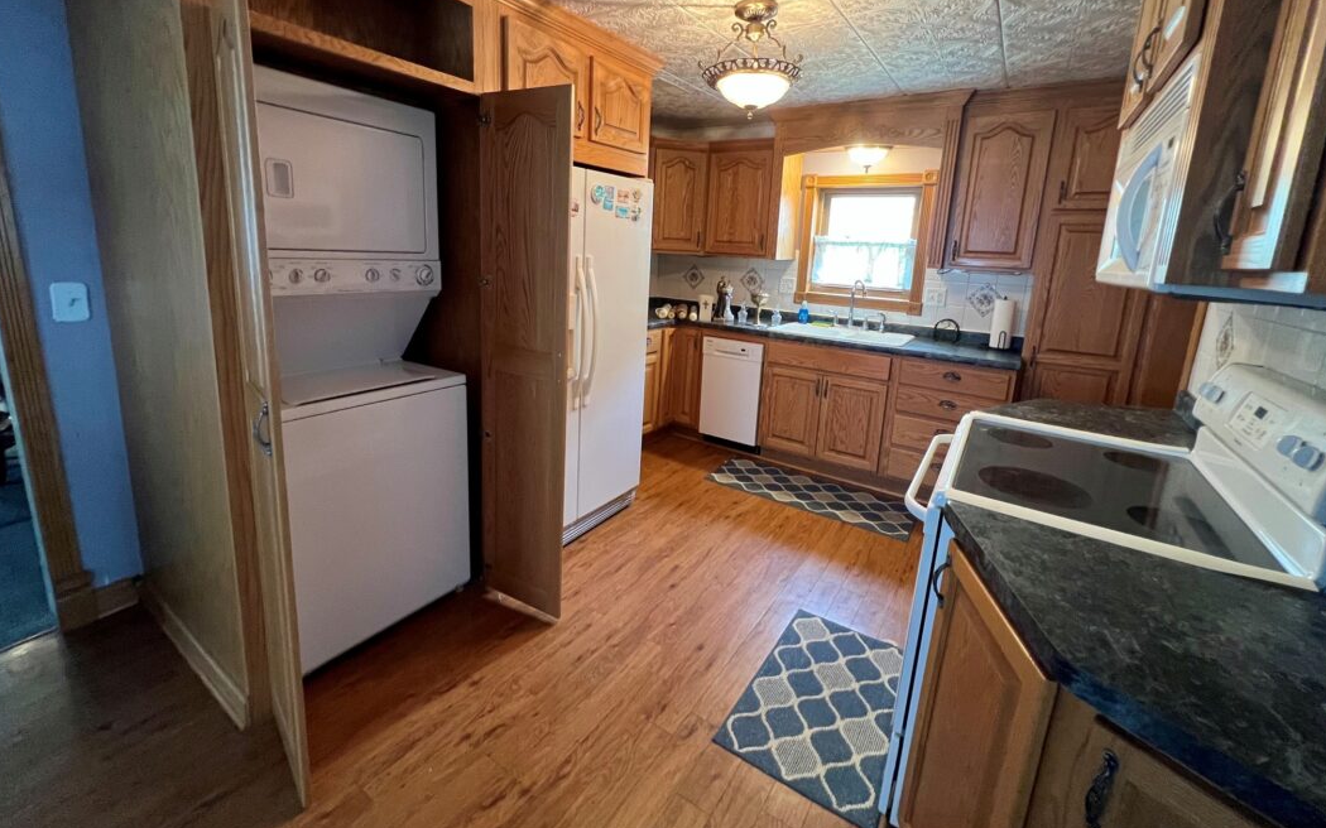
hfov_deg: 105.3
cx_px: 664
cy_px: 350
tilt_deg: -11.3
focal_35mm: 14
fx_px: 506
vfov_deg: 78.1
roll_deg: -2.9
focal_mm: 1.57
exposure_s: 1/60
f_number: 1.8
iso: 400
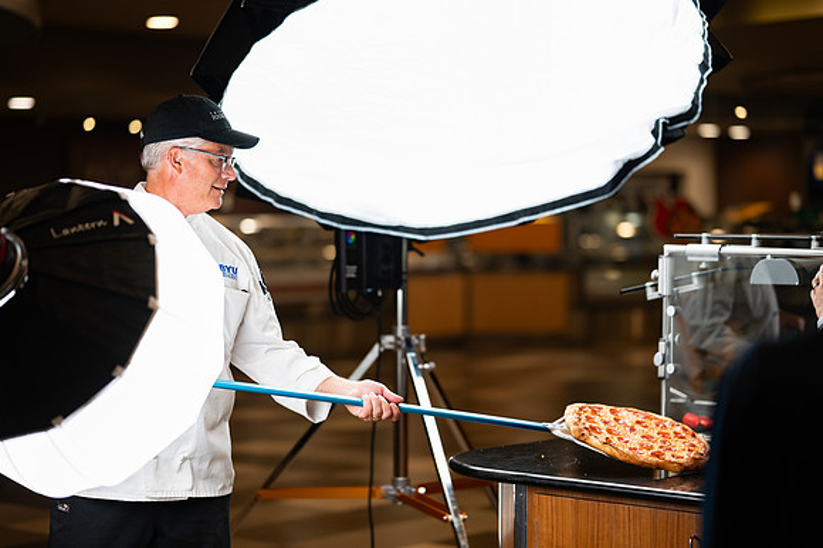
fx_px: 1942
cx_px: 412
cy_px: 274
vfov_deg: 16.1
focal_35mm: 85
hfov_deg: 23.9
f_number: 1.8
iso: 125
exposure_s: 1/320
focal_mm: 85
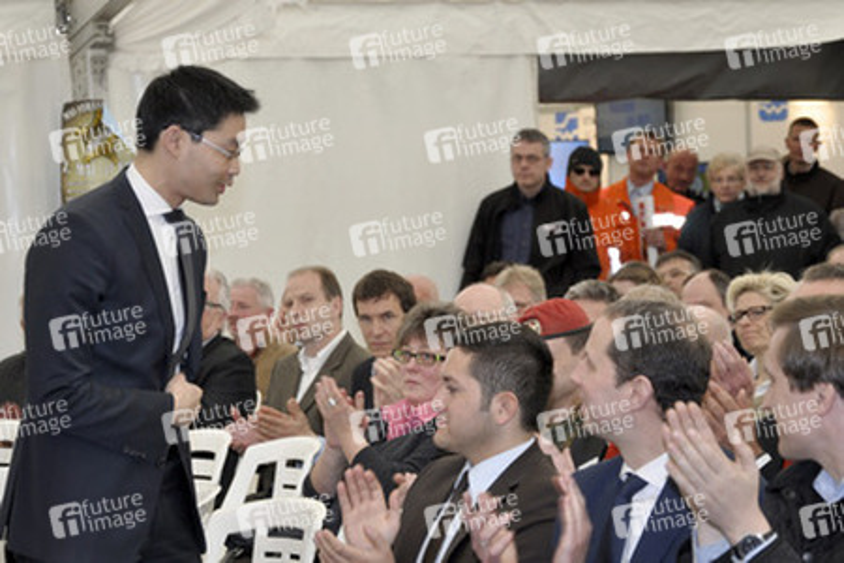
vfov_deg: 11.4
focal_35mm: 120
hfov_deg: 17.1
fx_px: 2813
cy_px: 282
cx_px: 422
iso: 400
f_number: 5.3
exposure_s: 1/80
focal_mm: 80
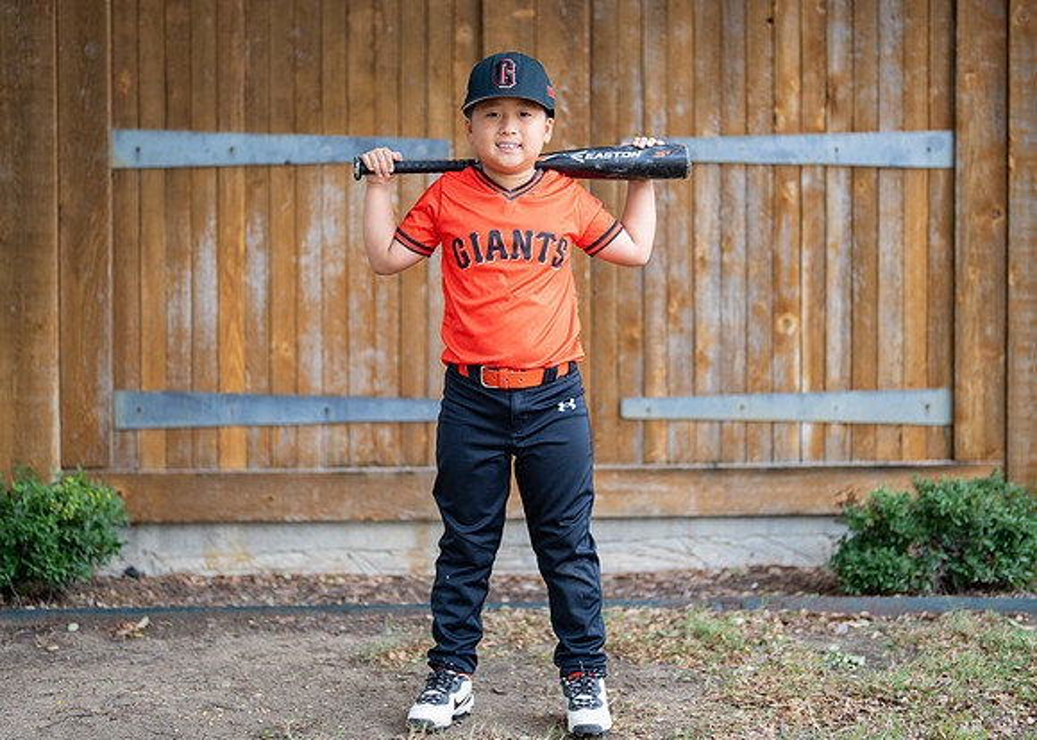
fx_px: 1924
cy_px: 324
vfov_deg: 21.8
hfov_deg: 30.2
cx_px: 509
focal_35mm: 65
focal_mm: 50
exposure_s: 1/640
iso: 500
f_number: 1.2
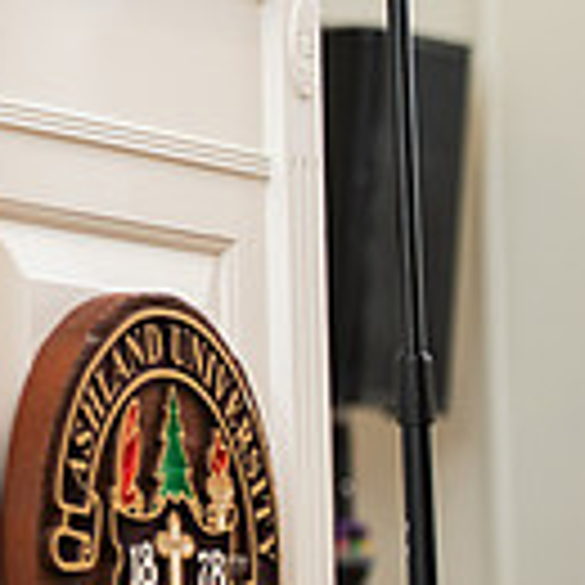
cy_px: -245
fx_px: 7132
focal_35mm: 373
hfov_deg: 4.6
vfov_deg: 4.7
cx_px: -598
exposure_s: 1/200
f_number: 3.5
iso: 1250
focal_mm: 98
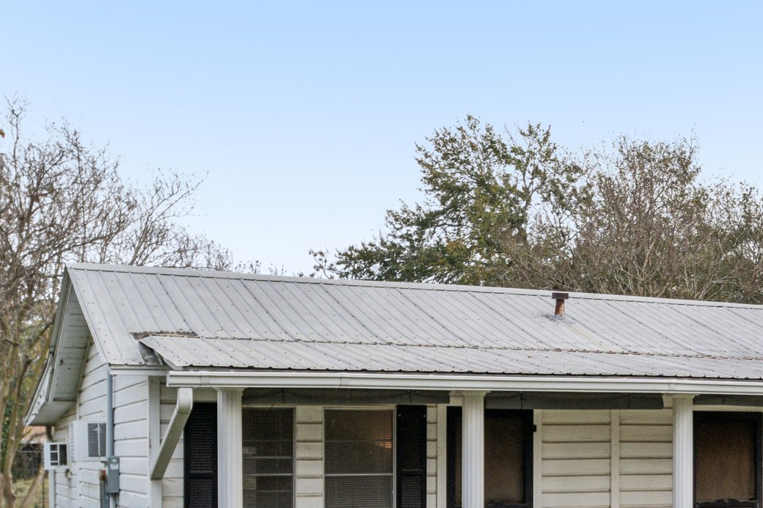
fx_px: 1377
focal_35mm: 65
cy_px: 416
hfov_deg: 29.2
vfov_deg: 20.6
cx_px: 740
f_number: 8
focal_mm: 22
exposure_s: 1/400
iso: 400
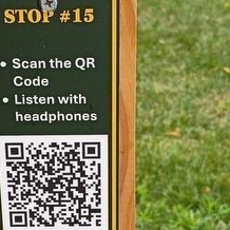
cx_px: 75
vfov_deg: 18.4
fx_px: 707
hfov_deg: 18.4
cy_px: 166
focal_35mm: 94
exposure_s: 1/127
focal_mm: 4.27
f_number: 1.8
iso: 100
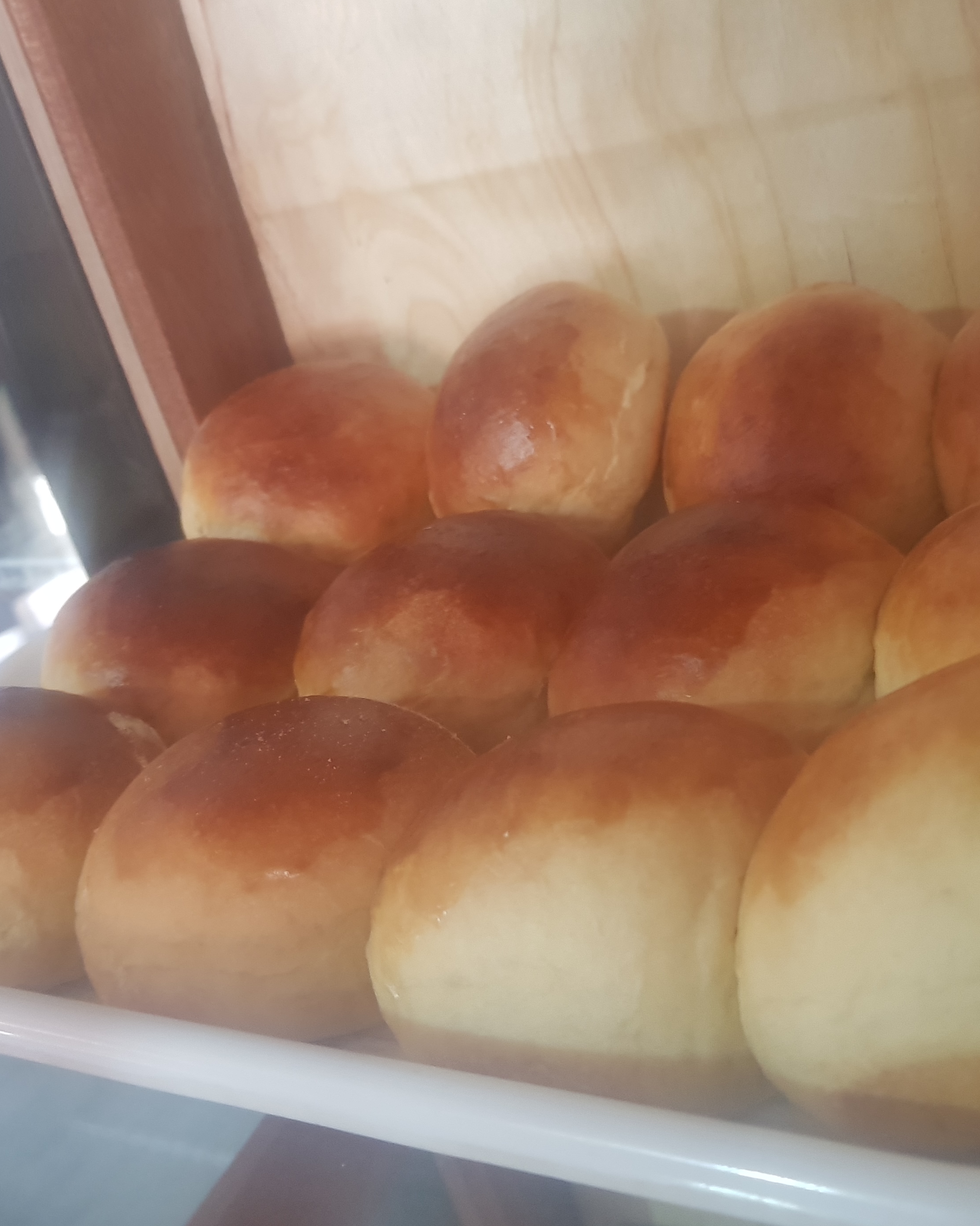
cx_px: 622
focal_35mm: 37
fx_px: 1342
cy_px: 614
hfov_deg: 39.8
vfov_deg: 49.1
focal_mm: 4.2
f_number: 1.7
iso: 200
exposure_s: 1/11
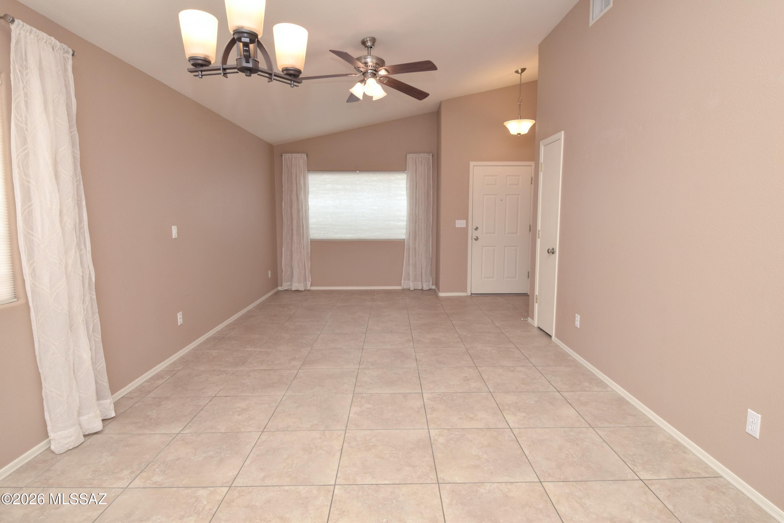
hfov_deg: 90.0
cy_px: 262
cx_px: 392
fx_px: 392
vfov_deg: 67.4
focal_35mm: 18
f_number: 9
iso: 400
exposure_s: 1/50
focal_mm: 12
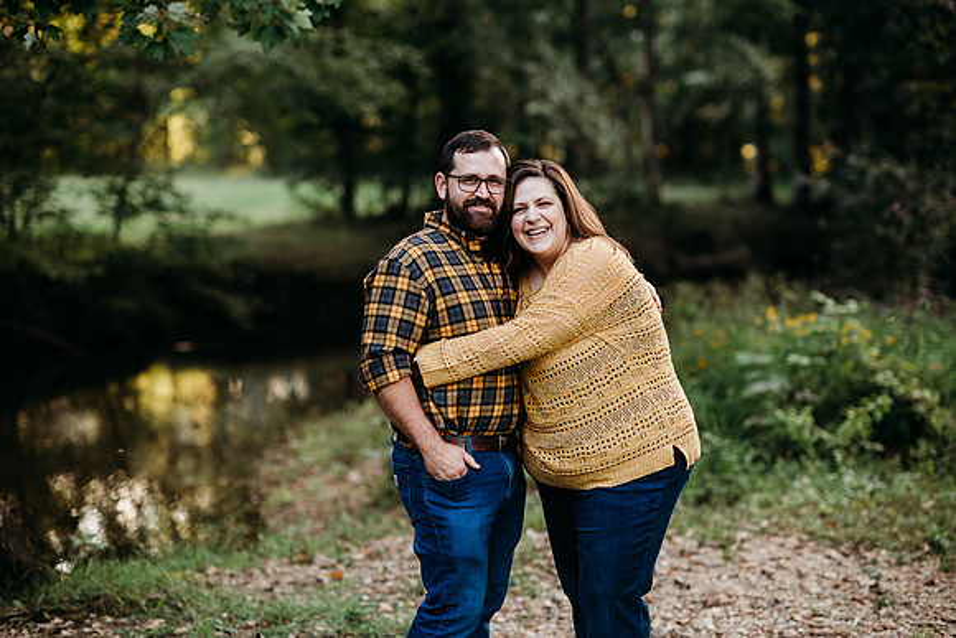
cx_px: 478
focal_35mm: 85
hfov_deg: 23.9
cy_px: 319
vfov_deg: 16.1
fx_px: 2258
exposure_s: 1/200
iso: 125
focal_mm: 85
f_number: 2.2
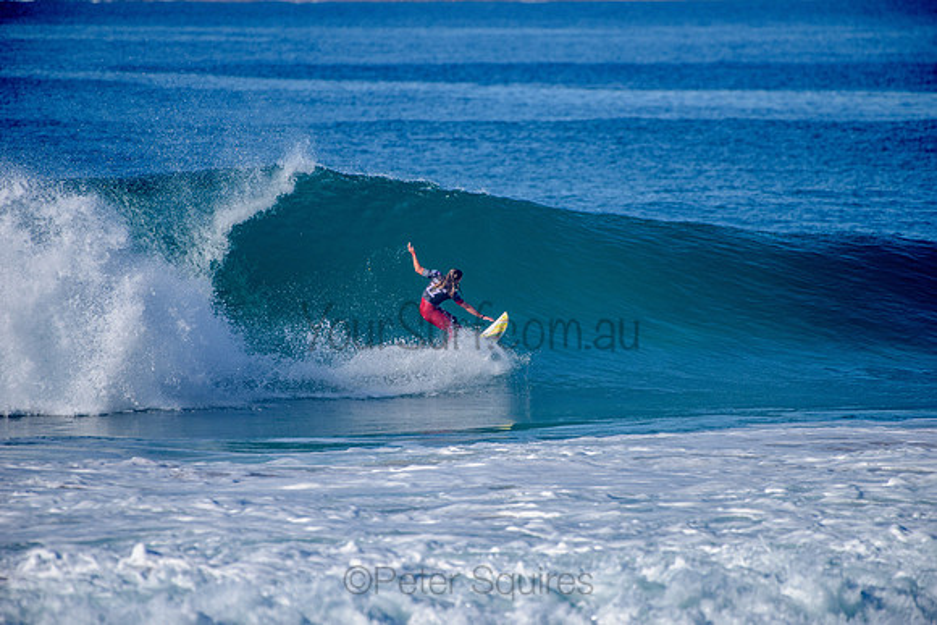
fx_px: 13016
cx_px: 468
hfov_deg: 4.1
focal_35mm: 500
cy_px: 312
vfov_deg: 2.8
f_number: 5.6
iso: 140
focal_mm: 500
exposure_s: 1/1600
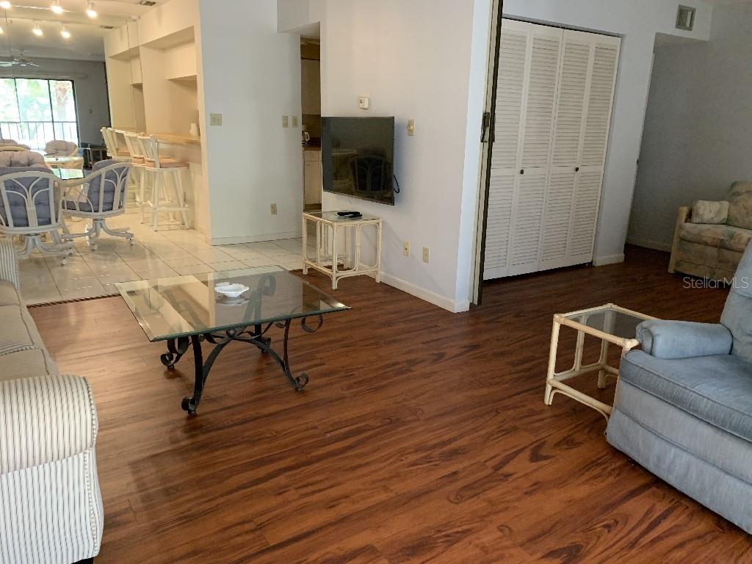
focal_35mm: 26
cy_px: 282
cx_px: 376
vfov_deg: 53.1
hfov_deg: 67.3
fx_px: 565
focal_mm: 4.25
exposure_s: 1/60
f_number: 1.8
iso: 400
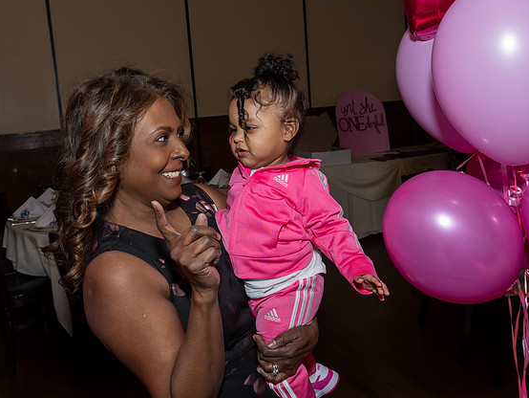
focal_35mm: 41
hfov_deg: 45.7
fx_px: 627
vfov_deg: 35.1
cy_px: 179
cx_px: 289
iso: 640
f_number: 7.1
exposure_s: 1/250
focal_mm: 22
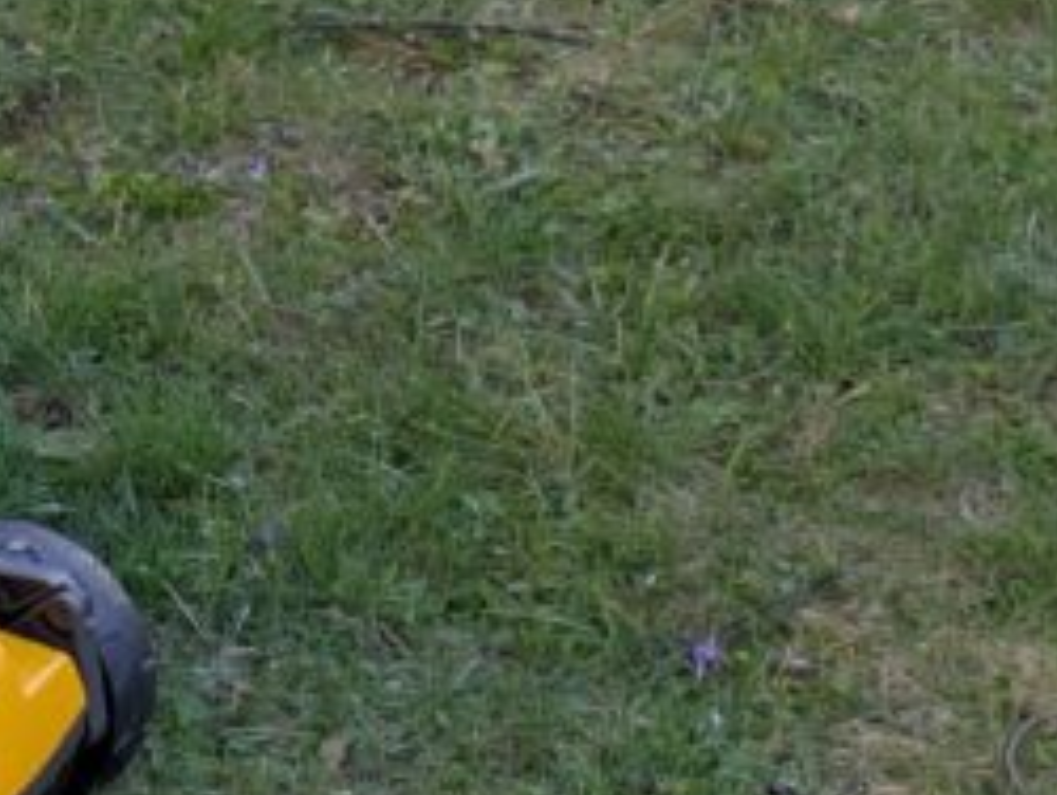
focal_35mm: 209
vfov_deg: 7.1
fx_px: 6388
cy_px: -95
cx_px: -901
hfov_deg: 9.0
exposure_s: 1/295
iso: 44
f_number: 1.89
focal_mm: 5.43
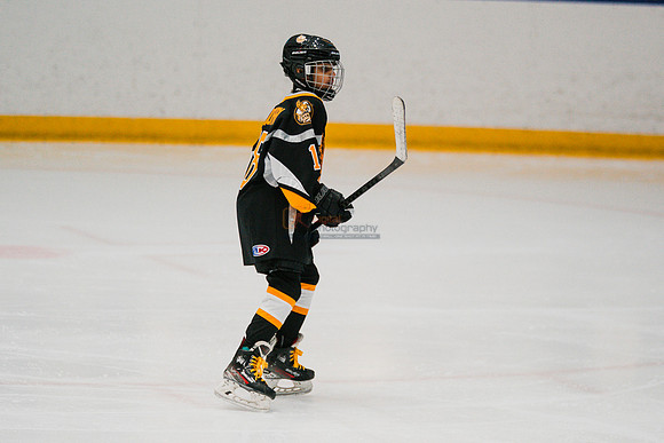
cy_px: 234
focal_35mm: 221
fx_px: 4086
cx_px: 332
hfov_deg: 9.3
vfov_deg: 6.2
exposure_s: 1/1600
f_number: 3.2
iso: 3200
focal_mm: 186
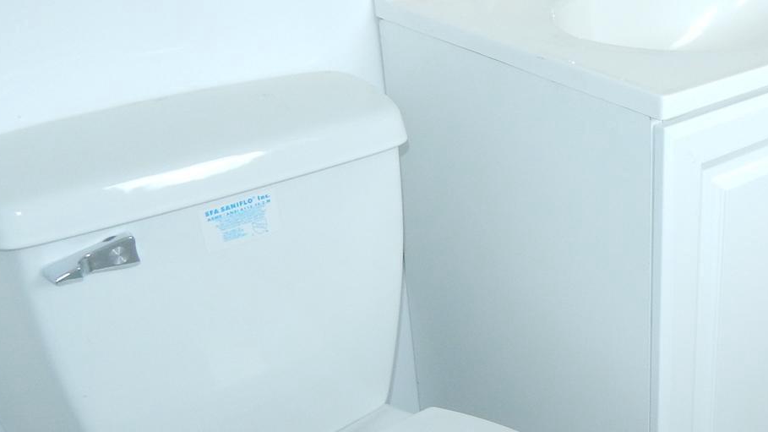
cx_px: 785
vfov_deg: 22.2
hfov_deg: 34.6
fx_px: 1100
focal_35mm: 54
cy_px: 270
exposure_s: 1/30
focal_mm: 4
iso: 200
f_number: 3
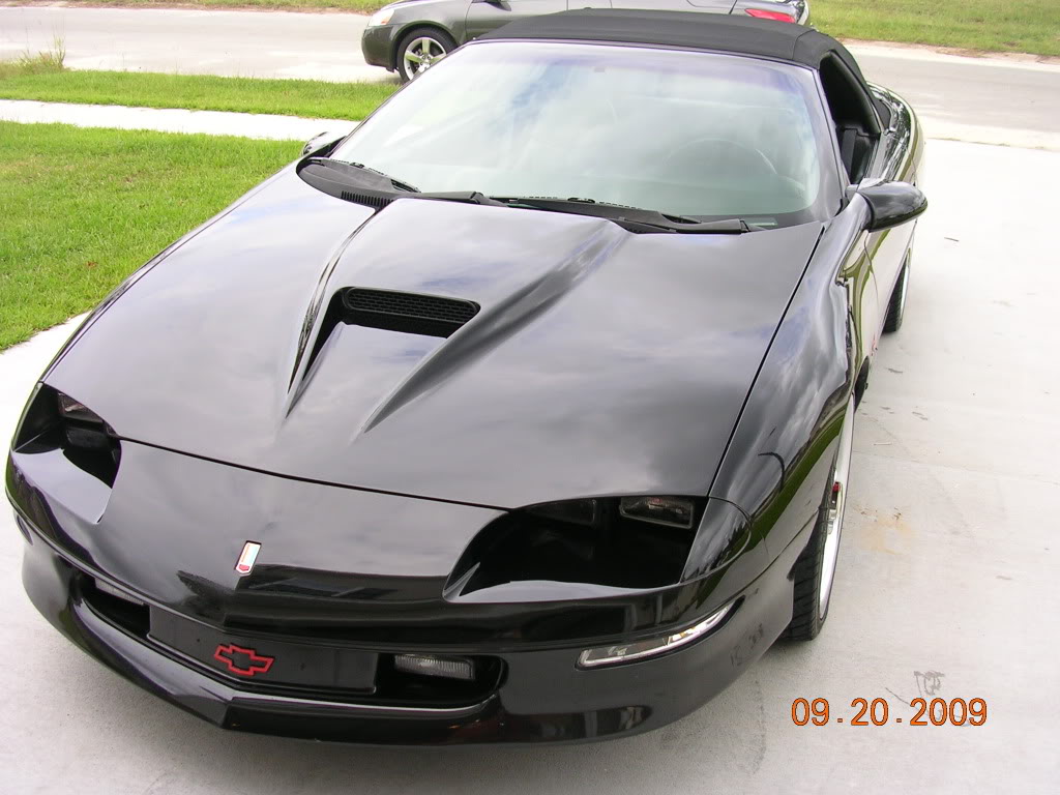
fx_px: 1164
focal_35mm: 38
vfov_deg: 37.7
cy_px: 398
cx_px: 530
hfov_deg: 49.0
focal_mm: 5.8
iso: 50
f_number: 2.8
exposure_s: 1/162
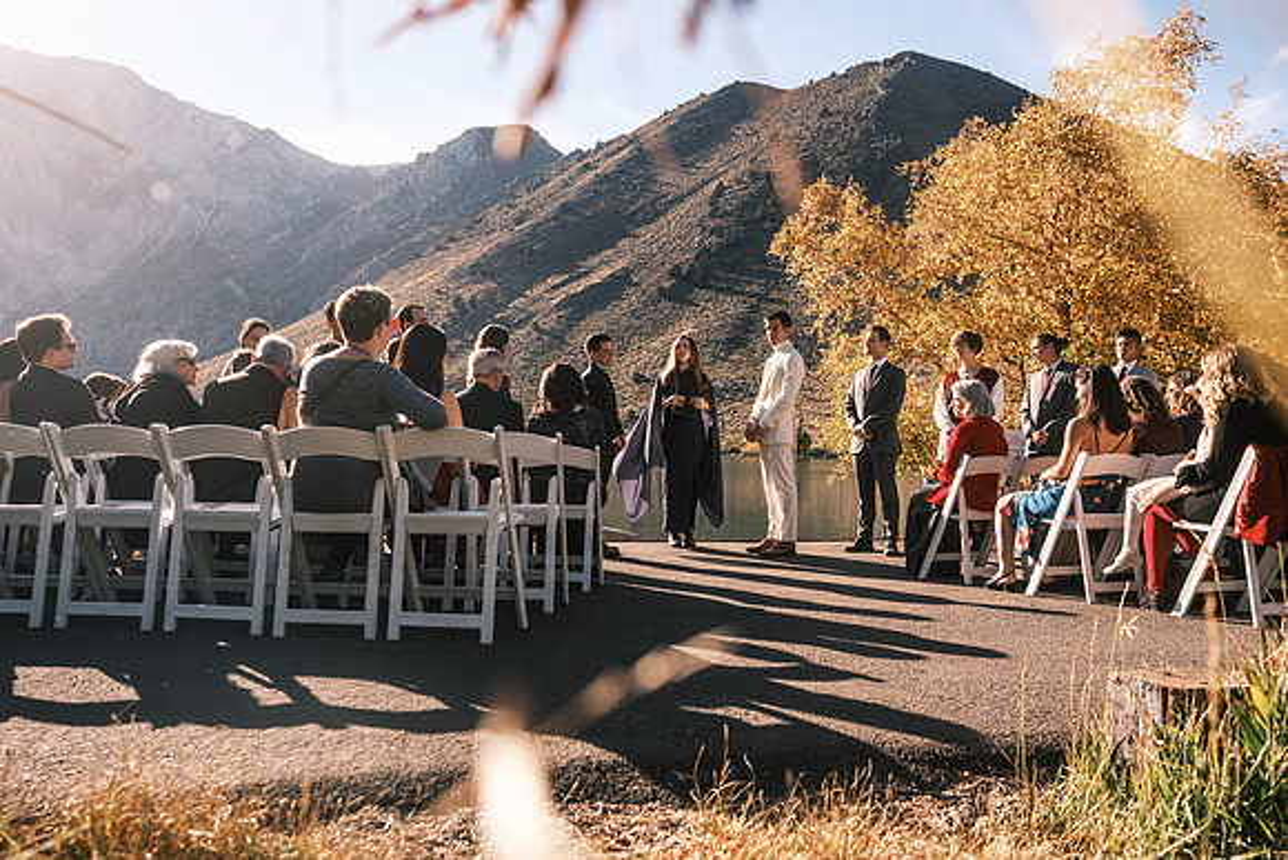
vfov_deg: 48.0
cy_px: 430
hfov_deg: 67.4
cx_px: 644
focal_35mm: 27
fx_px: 966
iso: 250
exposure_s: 1/1900
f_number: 3.2
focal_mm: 18
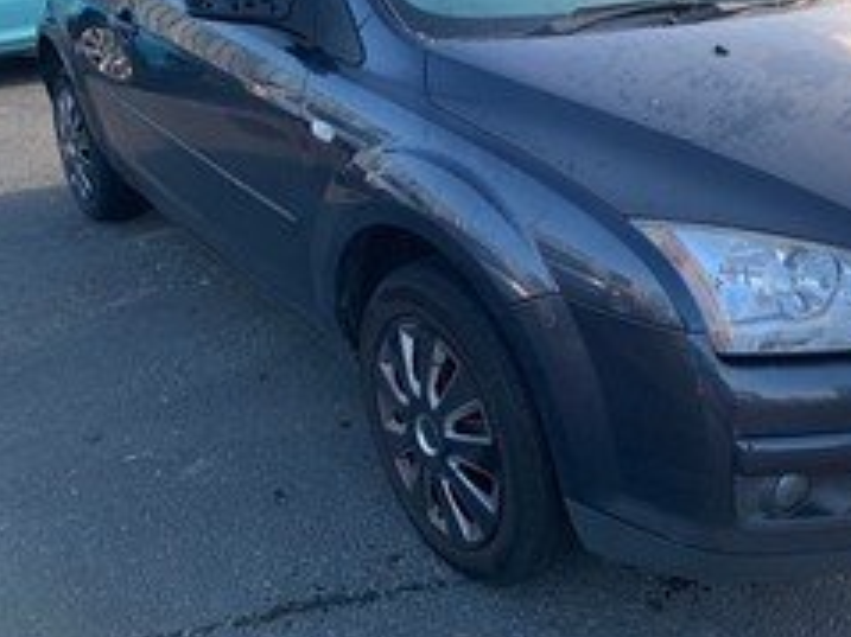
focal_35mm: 38
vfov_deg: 37.2
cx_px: 616
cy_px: 196
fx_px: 934
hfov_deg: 47.5
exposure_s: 1/348
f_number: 1.8
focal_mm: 4.25
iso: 25
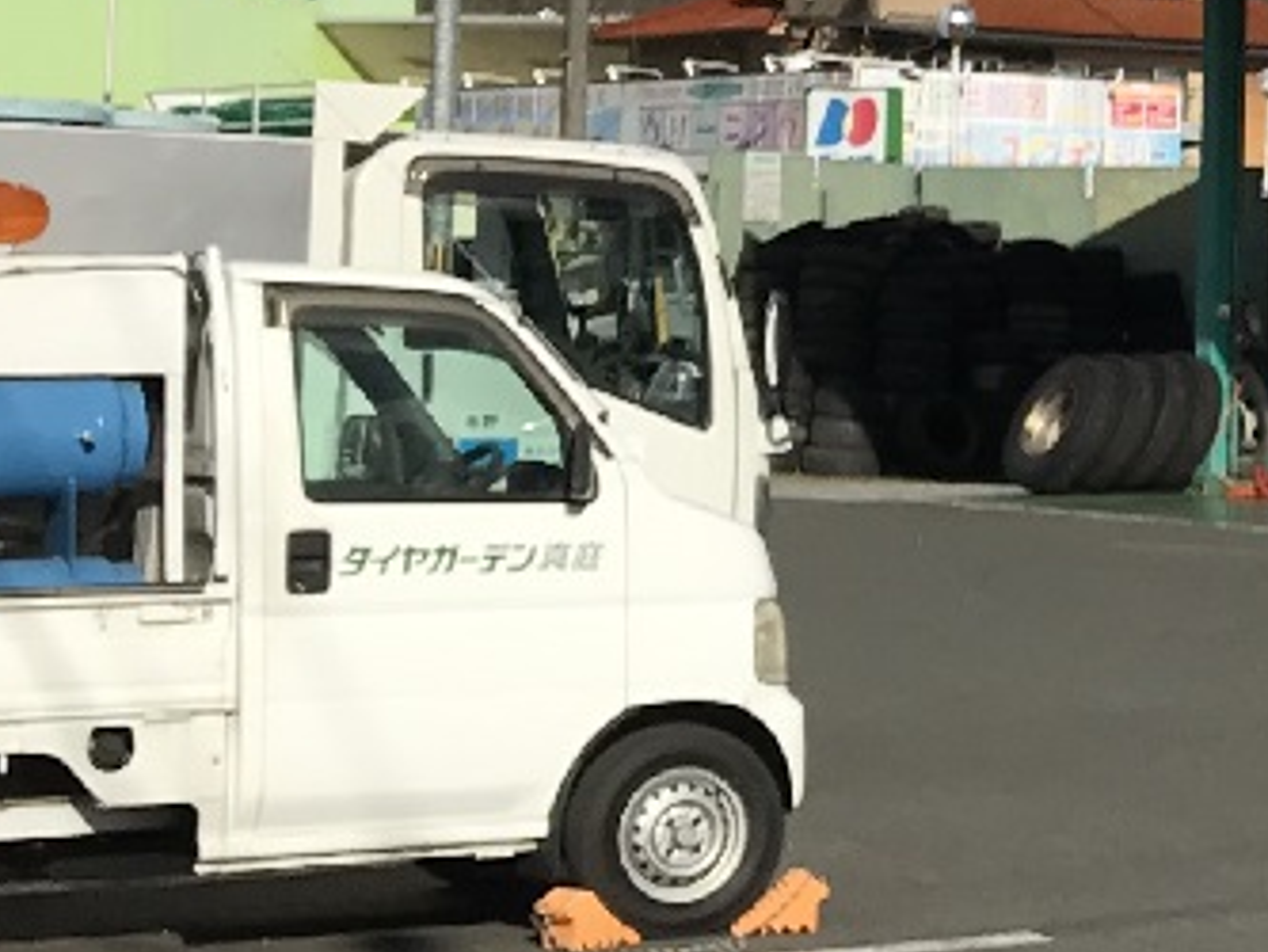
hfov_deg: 14.5
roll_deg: +0.4
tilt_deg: +0.9
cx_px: 1950
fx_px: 4617
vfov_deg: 11.7
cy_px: 200
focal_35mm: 126
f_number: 1.8
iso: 20
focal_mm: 3.99
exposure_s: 1/4167
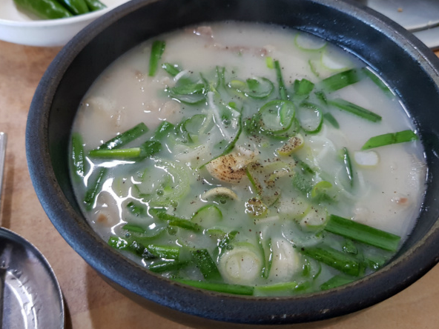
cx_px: 213
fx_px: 406
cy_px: 162
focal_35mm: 32
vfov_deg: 44.2
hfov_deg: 56.8
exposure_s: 1/40
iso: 160
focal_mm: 4.2
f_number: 1.7
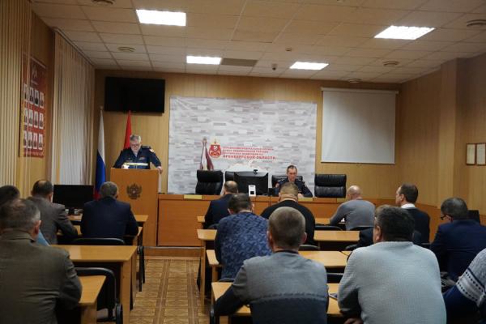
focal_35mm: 38
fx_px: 506
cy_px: 162
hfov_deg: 51.3
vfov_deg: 35.5
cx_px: 243
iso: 6400
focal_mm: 25
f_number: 4
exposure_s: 1/160
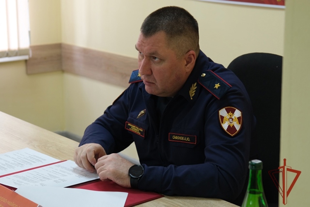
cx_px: 155
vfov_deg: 21.3
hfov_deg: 31.4
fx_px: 551
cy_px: 104
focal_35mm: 64
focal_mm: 42.9
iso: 400
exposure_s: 1/60
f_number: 4
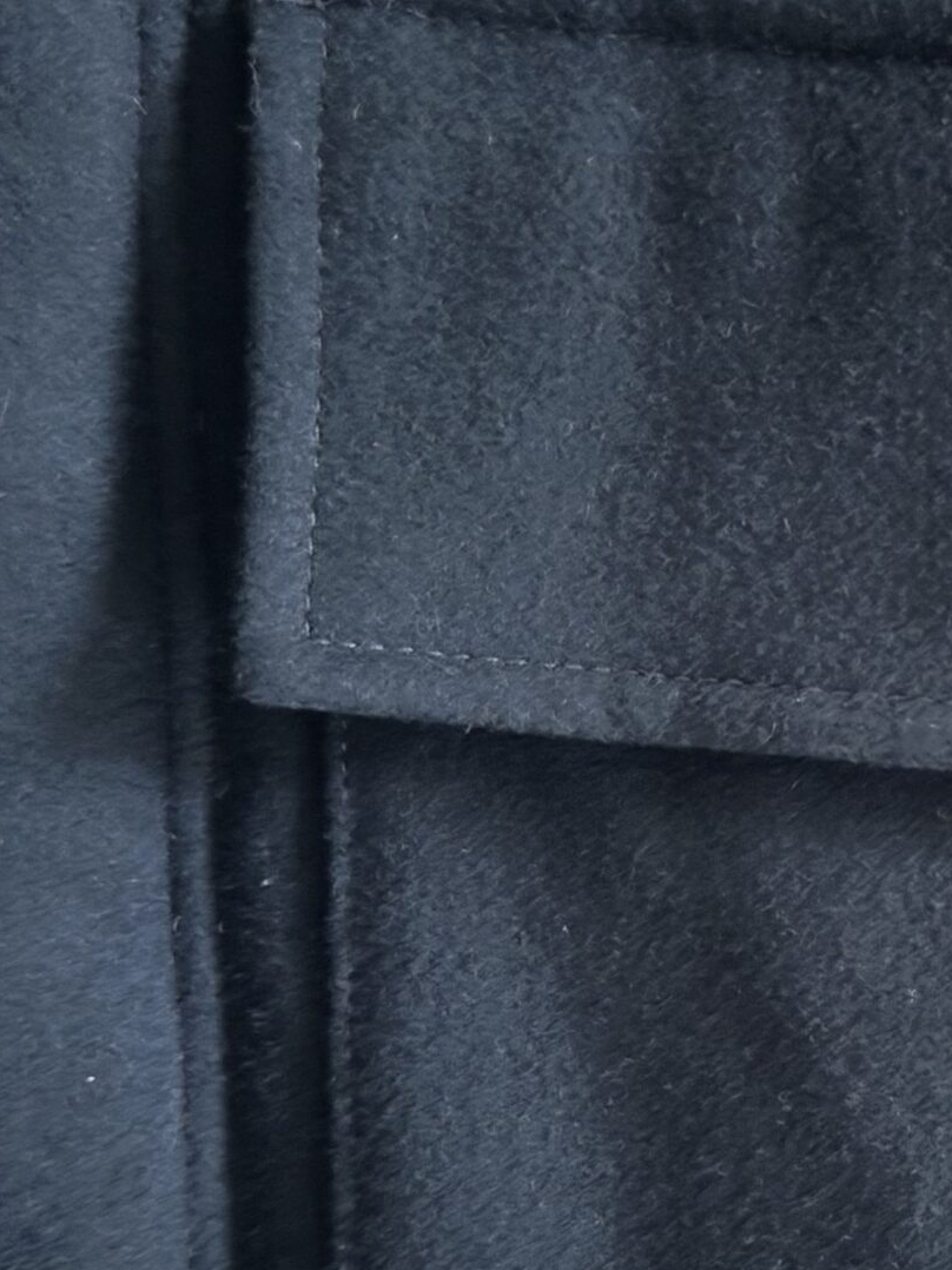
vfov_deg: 33.5
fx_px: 2091
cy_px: 848
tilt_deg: -9.9
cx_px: 931
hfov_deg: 24.6
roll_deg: +1.2
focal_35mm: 57
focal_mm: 6.76
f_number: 1.78
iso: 2000
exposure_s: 1/12
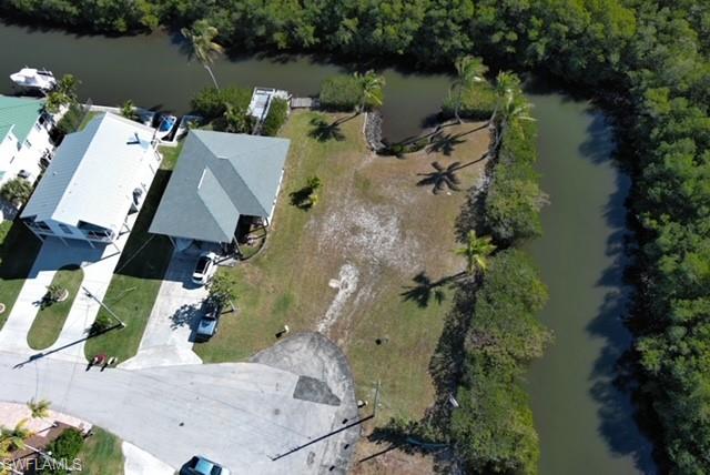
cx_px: 355
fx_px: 572
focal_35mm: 29
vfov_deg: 45.0
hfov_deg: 63.6
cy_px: 238
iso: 100
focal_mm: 10.57
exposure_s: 1/119
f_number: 2.8
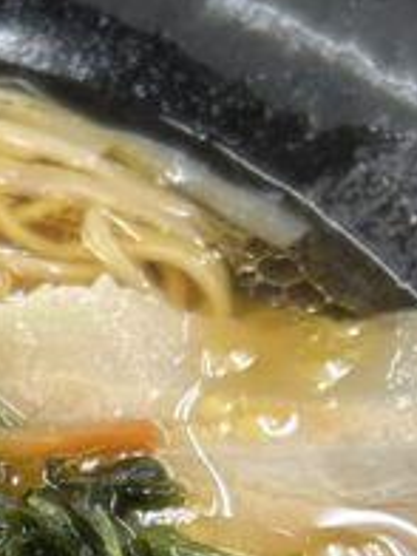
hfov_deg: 10.4
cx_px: -295
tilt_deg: -54.9
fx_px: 2184
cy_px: 808
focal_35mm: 136
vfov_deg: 13.7
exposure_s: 1/50
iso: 80
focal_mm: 5.7
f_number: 1.5
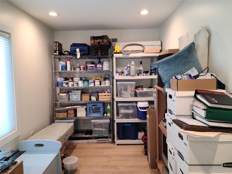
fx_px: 188
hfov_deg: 63.4
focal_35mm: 28
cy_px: 87
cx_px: 116
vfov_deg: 49.7
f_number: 2
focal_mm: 5.9
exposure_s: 1/30
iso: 100
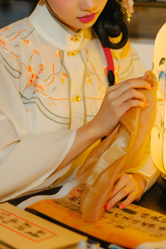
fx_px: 712
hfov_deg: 13.3
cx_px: 69
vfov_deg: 19.6
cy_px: 50
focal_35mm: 103
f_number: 1.8
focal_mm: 50
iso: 100
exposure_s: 1/125
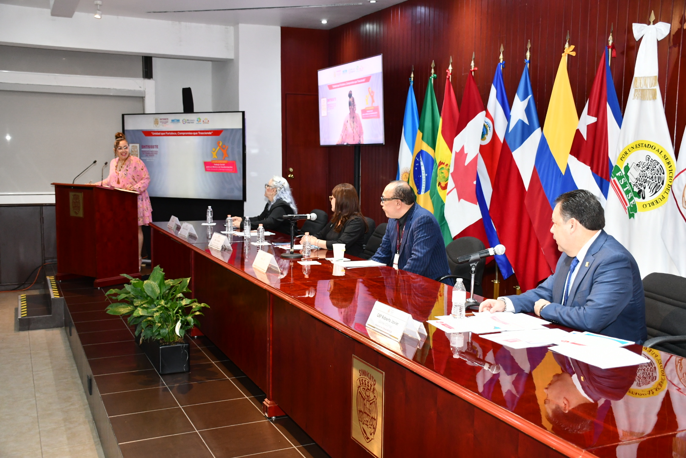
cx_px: 343
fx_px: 686
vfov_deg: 36.9
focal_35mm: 36
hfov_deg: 53.1
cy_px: 229
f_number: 4
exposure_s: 1/60
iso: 1250
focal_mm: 24
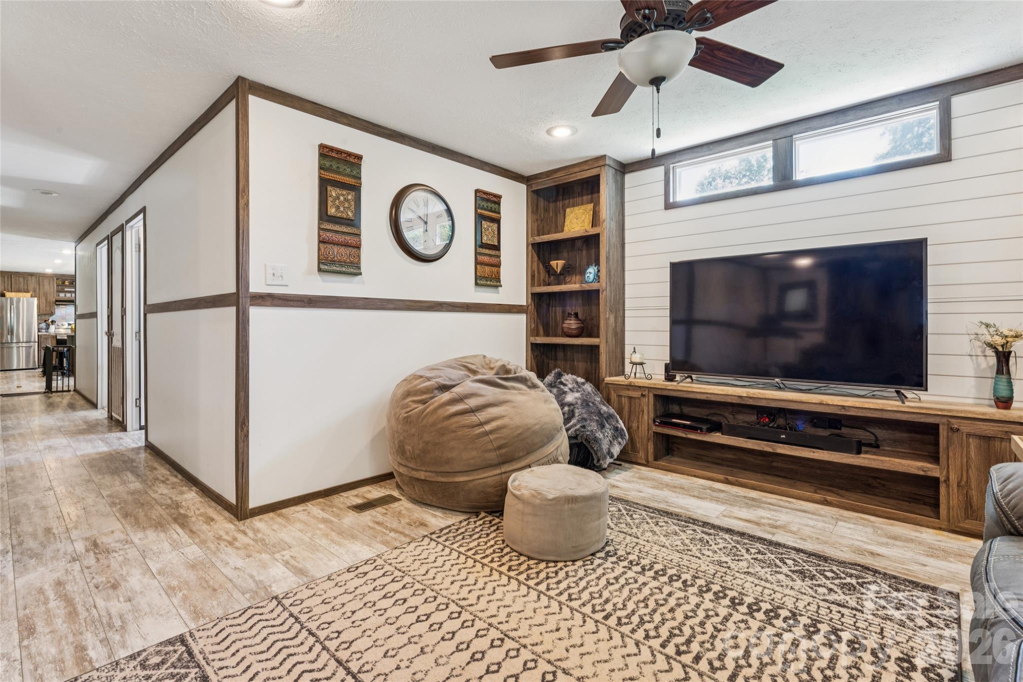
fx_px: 469
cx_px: 512
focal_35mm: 16
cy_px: 341
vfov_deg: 72.0
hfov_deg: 95.0
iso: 100
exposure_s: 2
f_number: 13
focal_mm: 16.5
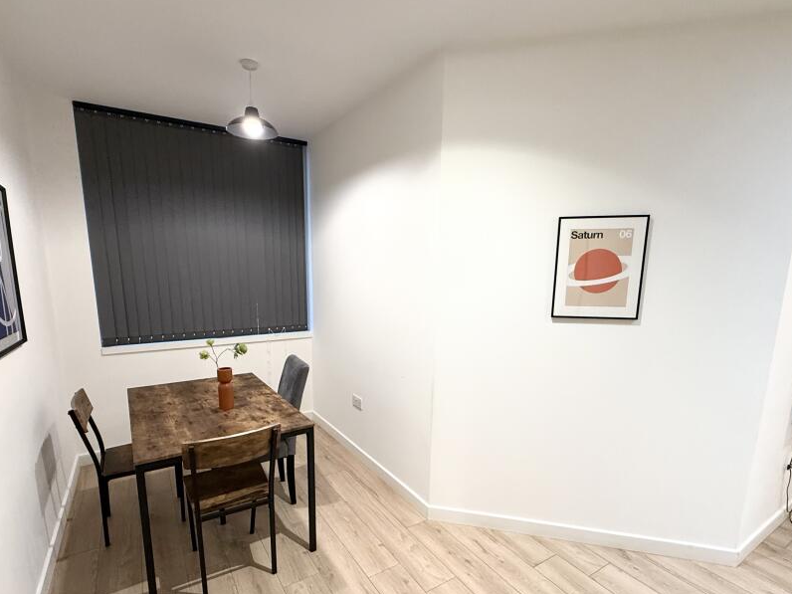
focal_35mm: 18
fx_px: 412
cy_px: 343
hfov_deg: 87.8
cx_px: 393
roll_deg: -0.8
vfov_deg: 71.1
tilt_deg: -10.0
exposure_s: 1/50
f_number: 2.2
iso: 250
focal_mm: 2.22
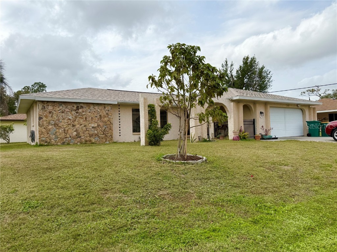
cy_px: 126
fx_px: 234
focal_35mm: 24
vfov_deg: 56.8
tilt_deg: +2.4
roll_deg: +1.4
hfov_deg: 71.6
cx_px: 168
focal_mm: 6.76
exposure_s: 1/6173
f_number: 1.78
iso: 80
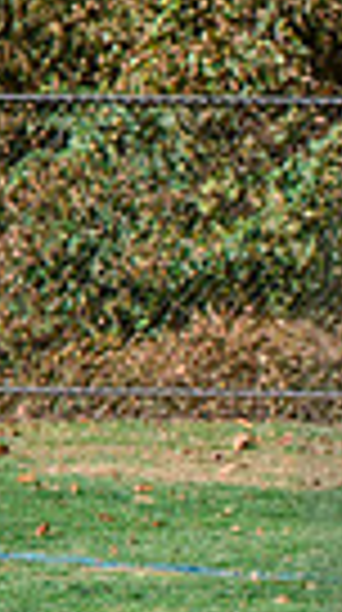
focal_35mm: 895
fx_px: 14501
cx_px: 1098
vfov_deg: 2.4
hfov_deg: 1.3
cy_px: 425
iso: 250
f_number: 4.5
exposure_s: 1/1250
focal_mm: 200
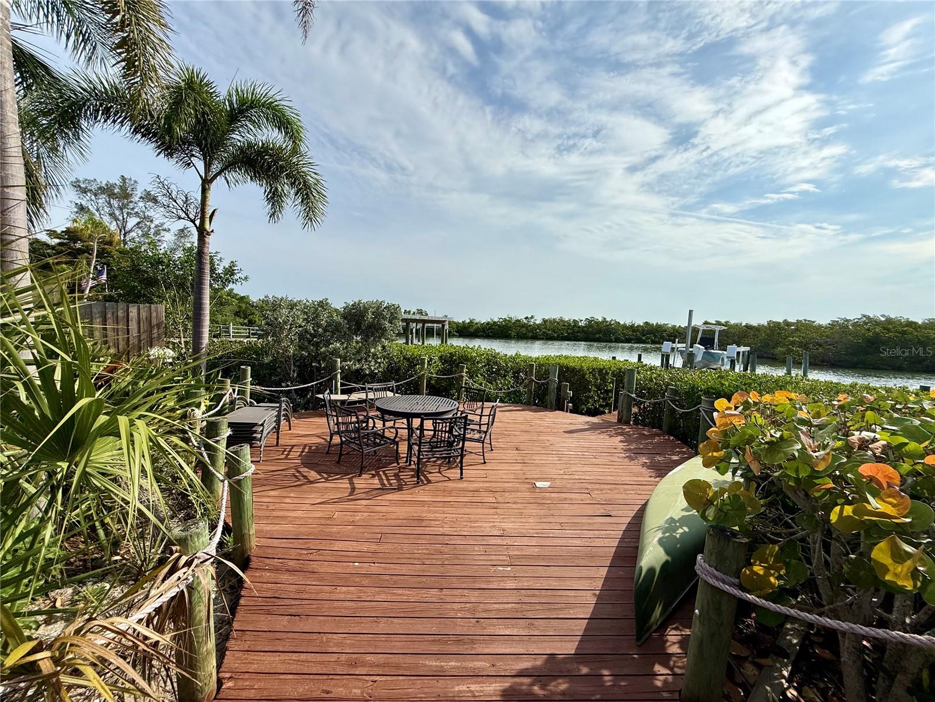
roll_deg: -2.5
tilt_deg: -3.0
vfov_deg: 85.7
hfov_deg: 102.1
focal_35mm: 14
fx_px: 378
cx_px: 468
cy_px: 351
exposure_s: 1/3663
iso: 50
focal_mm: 2.22
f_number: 2.2
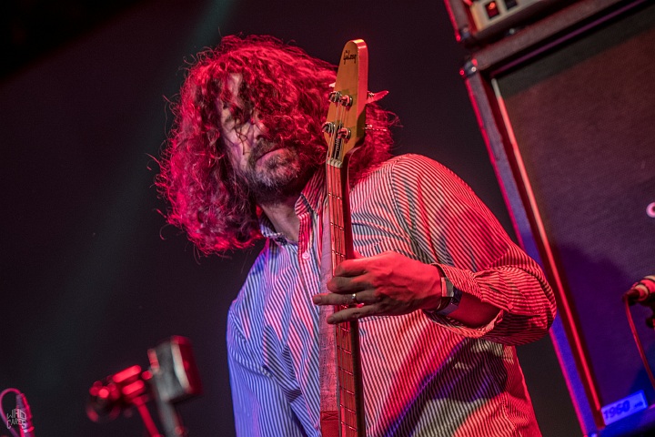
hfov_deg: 9.1
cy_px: 218
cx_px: 328
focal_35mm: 225
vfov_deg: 6.1
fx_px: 4093
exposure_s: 1/100
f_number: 2.8
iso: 800
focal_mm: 150
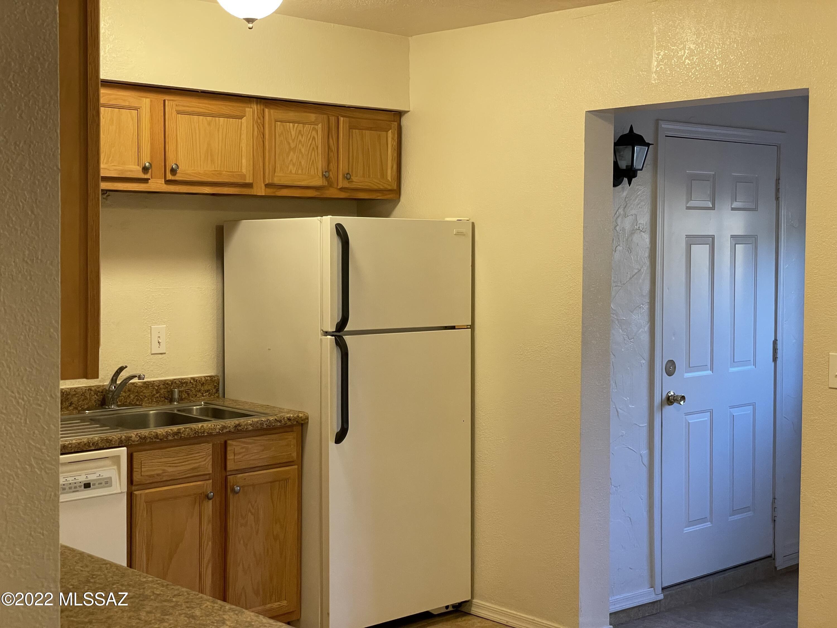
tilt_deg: -3.1
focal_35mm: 52
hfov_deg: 36.8
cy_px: 314
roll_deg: +0.1
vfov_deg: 28.0
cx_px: 418
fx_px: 1257
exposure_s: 1/60
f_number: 2
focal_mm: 6
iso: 200
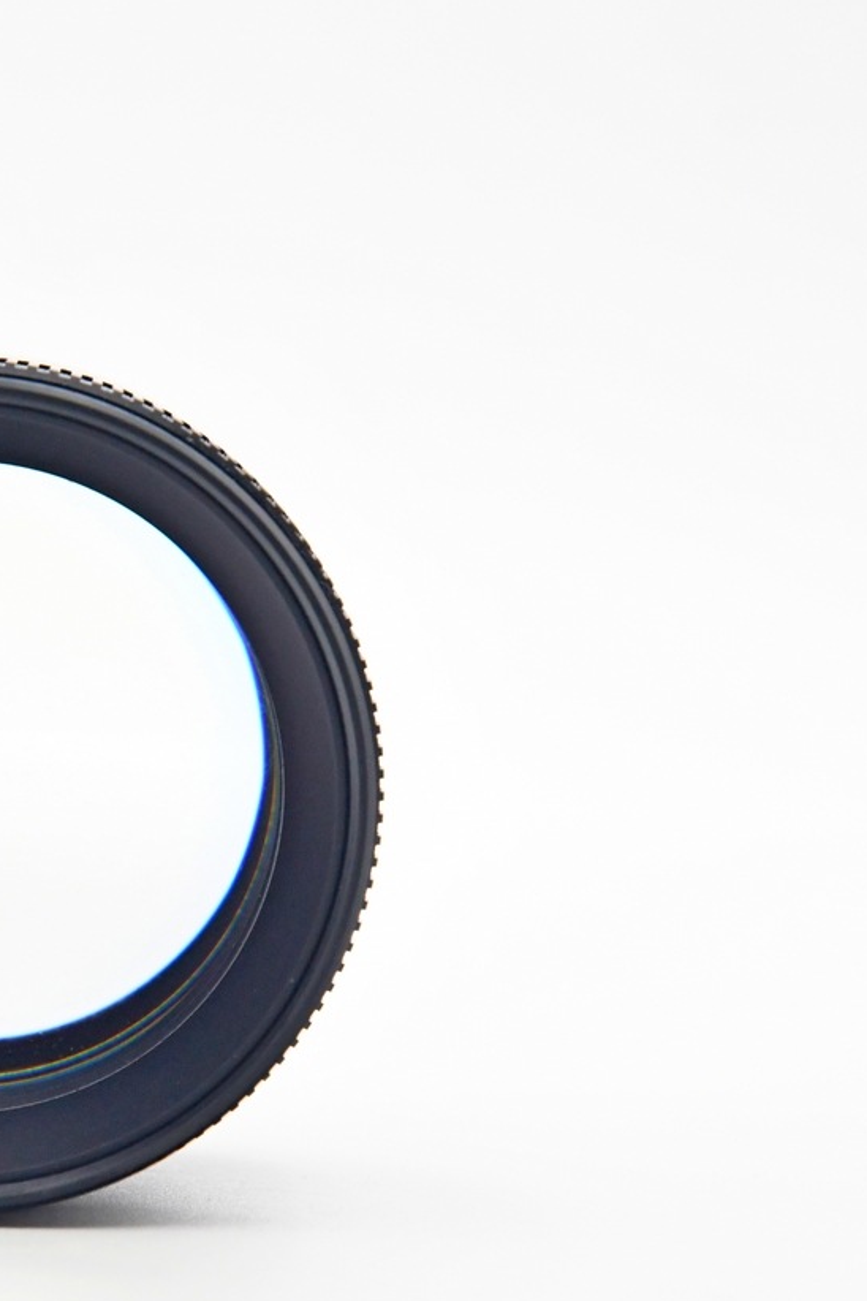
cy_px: 747
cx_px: -13
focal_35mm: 219
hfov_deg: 6.3
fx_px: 7911
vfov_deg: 9.4
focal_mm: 80
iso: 1250
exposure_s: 1/125
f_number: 8
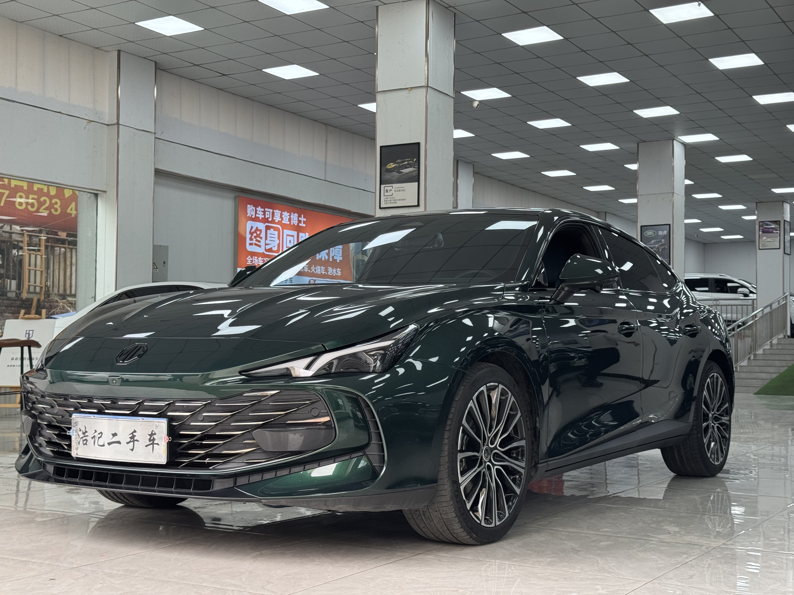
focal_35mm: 48
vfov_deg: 30.3
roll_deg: -0.2
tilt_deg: +3.0
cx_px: 397
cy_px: 298
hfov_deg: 39.7
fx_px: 1101
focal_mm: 6.76
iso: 80
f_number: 1.78
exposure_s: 1/172
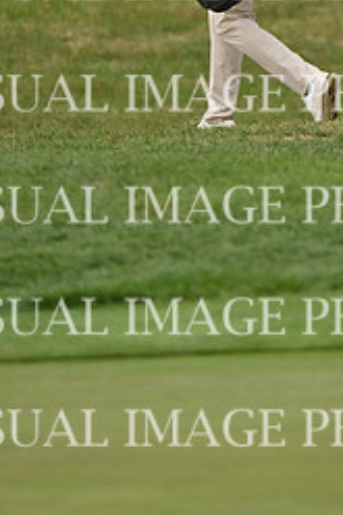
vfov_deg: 2.2
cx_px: 288
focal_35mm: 936
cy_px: 37
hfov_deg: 1.5
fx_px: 13395
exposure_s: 1/1250
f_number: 4
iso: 640
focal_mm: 400
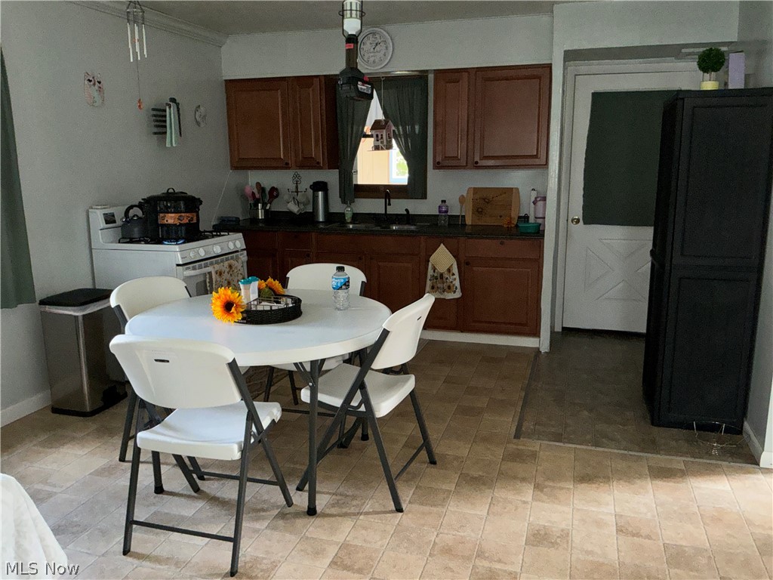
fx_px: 625
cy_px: 290
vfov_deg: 49.7
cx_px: 386
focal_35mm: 28
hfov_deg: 63.4
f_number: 1.8
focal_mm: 3
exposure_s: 1/51
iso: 64
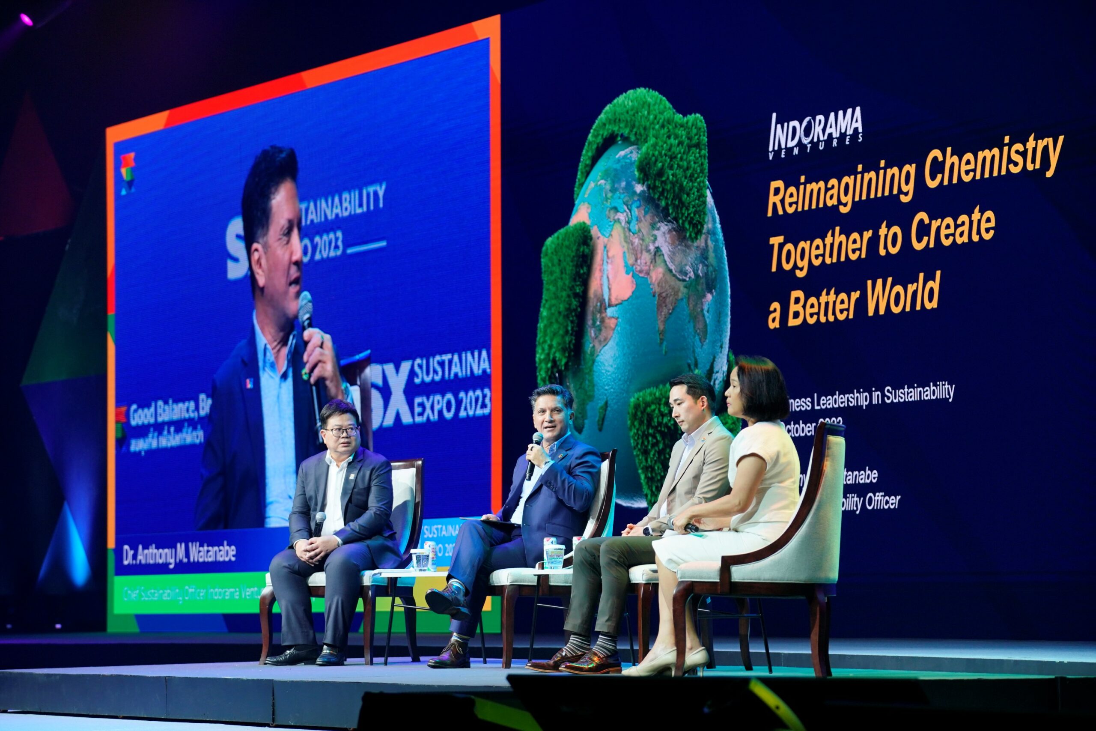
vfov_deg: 10.0
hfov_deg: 15.0
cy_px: 366
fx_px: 4171
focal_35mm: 137
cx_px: 548
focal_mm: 137
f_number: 5.6
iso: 800
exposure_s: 1/125
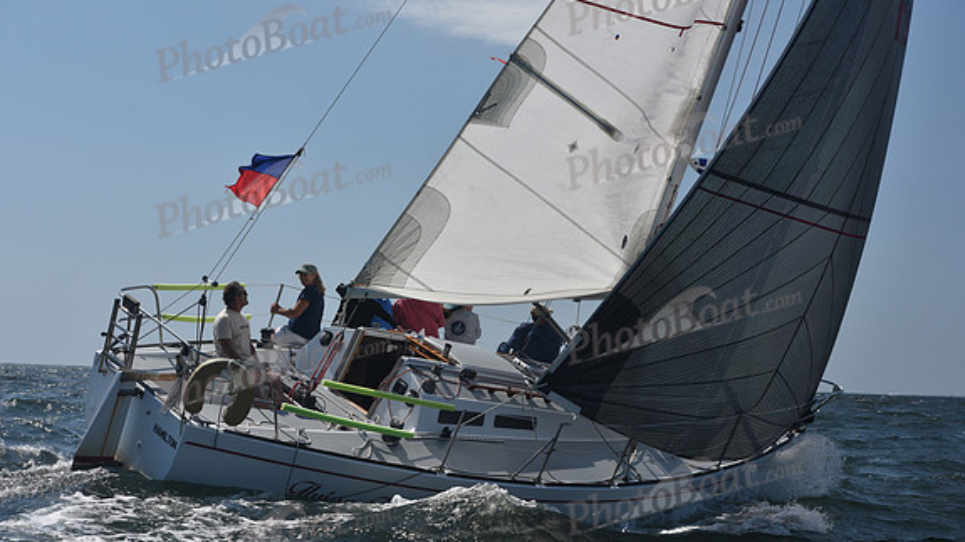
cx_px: 480
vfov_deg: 16.3
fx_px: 1893
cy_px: 258
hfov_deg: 28.6
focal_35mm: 74
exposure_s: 1/1000
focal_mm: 70
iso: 250
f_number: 7.1
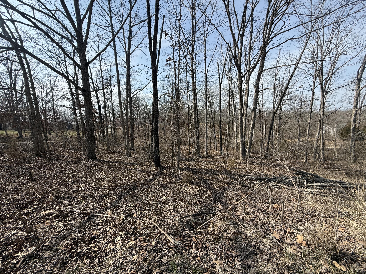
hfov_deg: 102.1
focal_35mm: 14
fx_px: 148
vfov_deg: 85.7
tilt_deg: -6.2
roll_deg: +2.4
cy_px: 137
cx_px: 183
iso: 50
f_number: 2.2
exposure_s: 1/985
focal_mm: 2.22
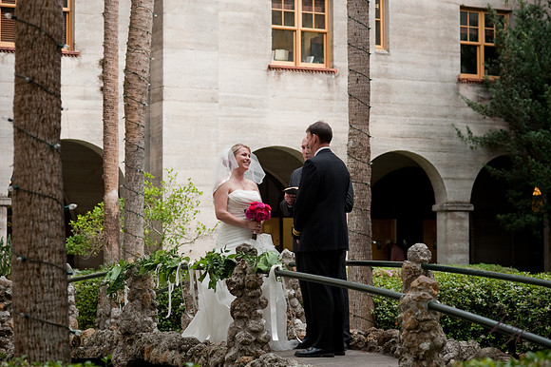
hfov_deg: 23.9
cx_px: 276
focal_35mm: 85
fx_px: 1300
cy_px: 184
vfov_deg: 16.1
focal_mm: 85
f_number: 4.5
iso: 400
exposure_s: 1/250
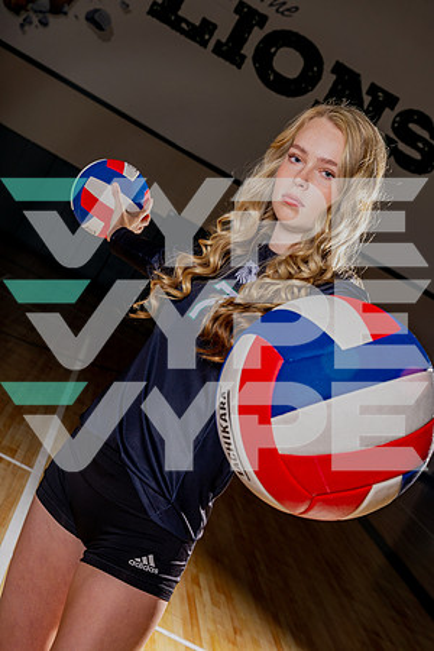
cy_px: 326
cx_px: 217
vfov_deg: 40.3
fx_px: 886
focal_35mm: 49
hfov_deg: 27.5
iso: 200
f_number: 9
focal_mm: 49
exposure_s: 1/250
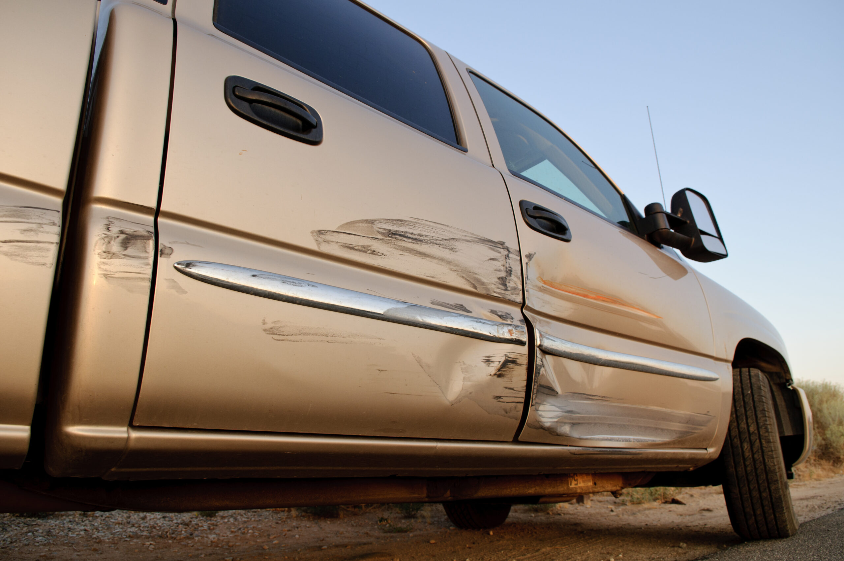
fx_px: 597
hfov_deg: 70.5
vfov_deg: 50.3
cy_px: 280
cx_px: 422
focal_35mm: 26
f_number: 5.6
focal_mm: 17
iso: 200
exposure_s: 1/80
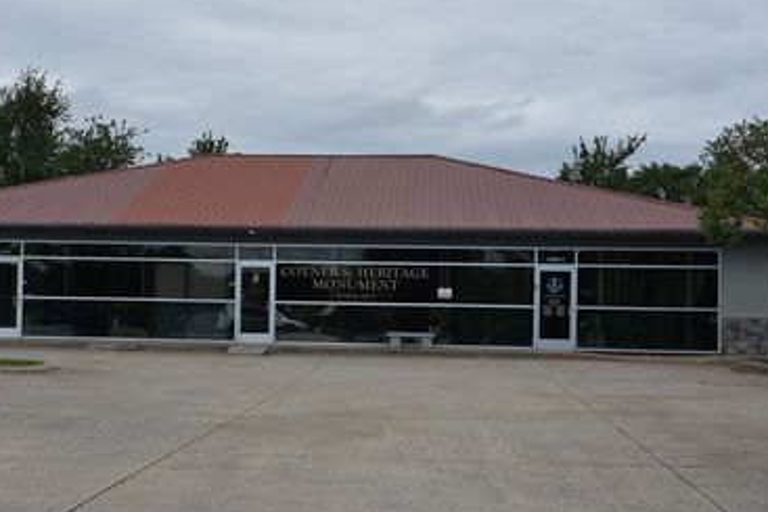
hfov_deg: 33.3
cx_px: 299
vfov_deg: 22.6
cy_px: 284
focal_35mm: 60
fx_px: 1280
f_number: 8
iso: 220
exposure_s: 1/250
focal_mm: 44
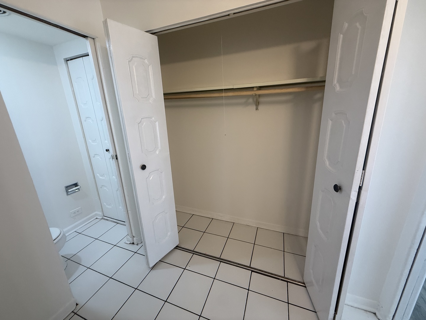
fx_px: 172
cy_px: 160
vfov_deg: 85.7
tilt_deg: -15.2
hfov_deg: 102.1
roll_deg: +3.8
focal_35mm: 14
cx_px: 213
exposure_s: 1/120
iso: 160
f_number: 2.2
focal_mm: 2.22
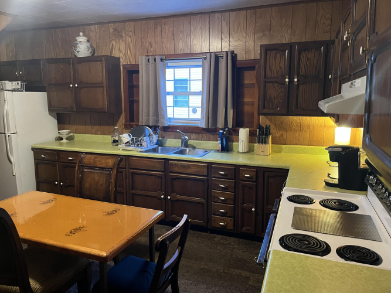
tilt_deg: -9.5
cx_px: 196
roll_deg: +0.7
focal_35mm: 26
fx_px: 294
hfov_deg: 67.3
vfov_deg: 53.0
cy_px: 146
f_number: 1.6
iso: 500
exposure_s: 1/30
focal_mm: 5.1
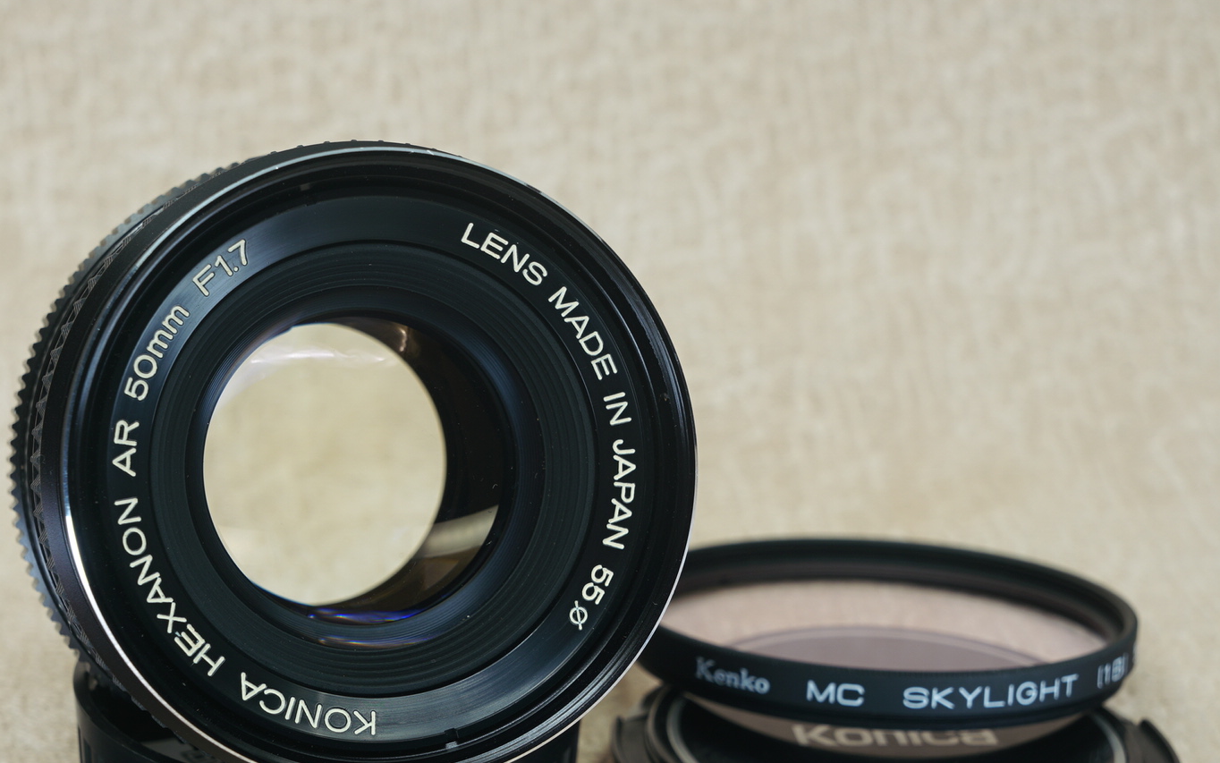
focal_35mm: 87
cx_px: 501
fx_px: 2893
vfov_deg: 15.0
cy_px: 462
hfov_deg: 23.8
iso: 100
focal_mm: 48
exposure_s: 1/1.25
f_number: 9
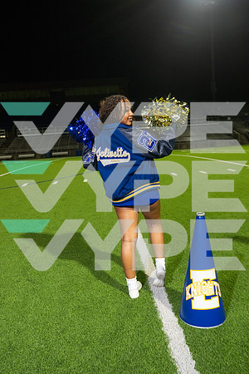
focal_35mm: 33
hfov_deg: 40.0
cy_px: 187
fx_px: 342
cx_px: 124
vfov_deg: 57.2
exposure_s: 1/200
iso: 1000
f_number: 4.5
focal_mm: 33
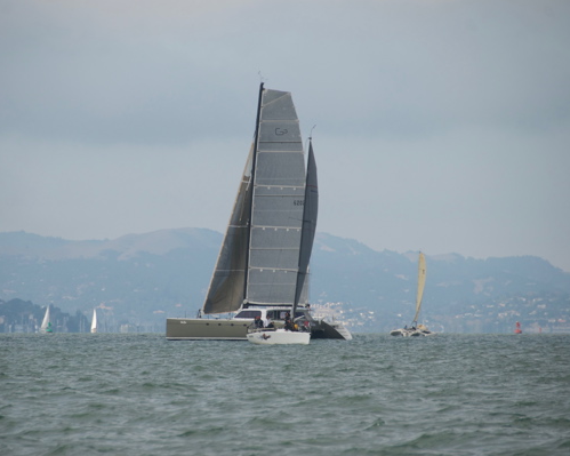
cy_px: 228
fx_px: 5718
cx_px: 258
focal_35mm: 339
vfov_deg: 4.6
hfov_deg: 5.7
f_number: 5.6
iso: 250
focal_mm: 200
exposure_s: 1/1000
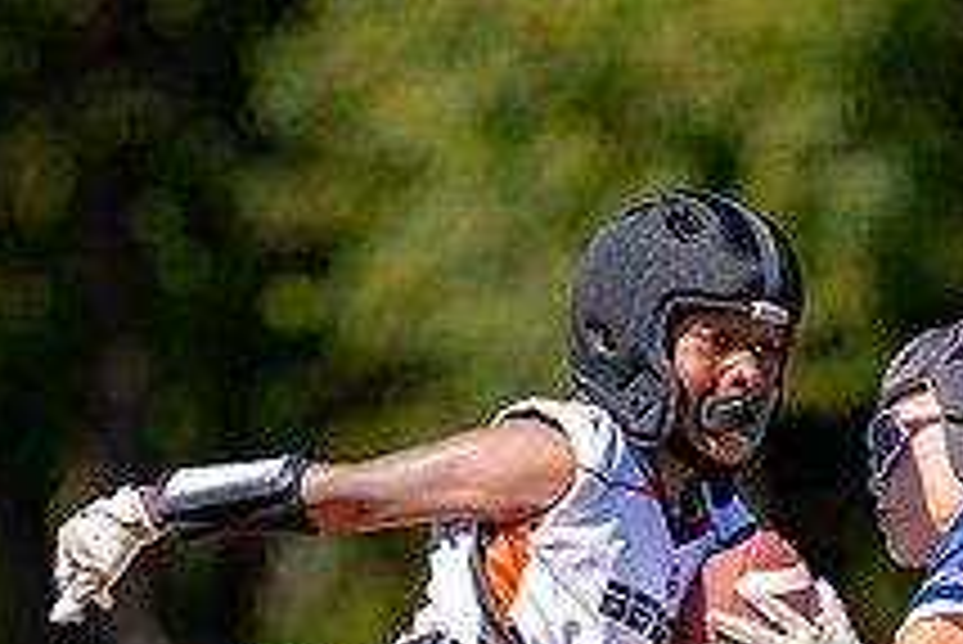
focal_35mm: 727
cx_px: 616
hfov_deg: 2.8
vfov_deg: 1.9
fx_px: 19460
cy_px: 704
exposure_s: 1/2500
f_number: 2.8
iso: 160
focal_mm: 200
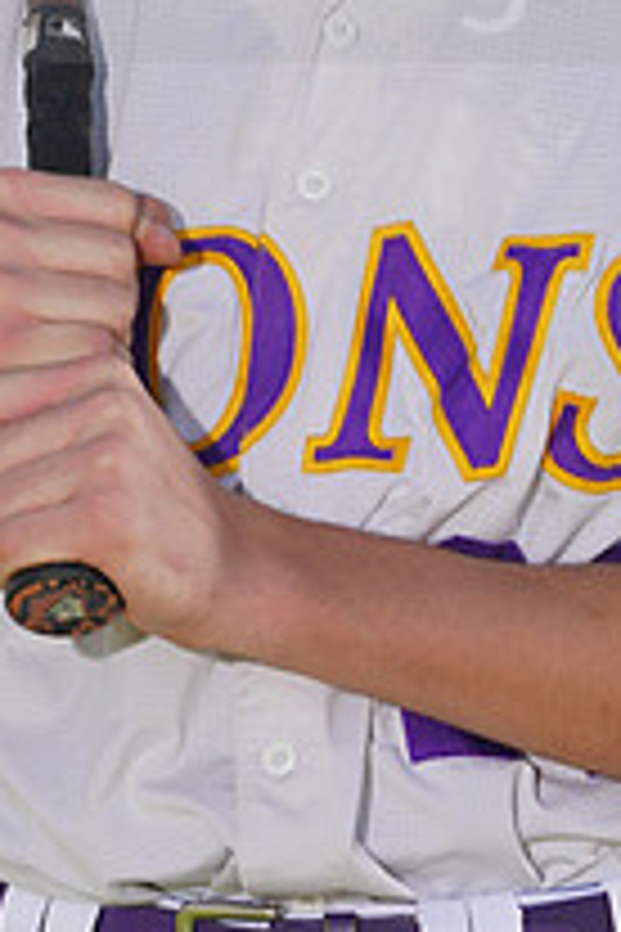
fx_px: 16843
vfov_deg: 3.2
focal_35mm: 651
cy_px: -81
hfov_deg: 2.1
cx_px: 362
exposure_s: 1/250
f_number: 8
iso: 100
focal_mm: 232
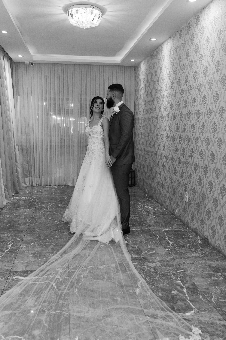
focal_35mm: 31
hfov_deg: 42.3
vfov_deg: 60.3
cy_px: 170
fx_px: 292
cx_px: 113
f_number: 3.2
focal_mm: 30
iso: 800
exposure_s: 1/160
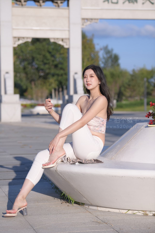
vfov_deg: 20.0
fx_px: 659
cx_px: 78
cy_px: 116
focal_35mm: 102
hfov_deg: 13.4
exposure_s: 1/640
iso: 64
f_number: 4
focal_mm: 102
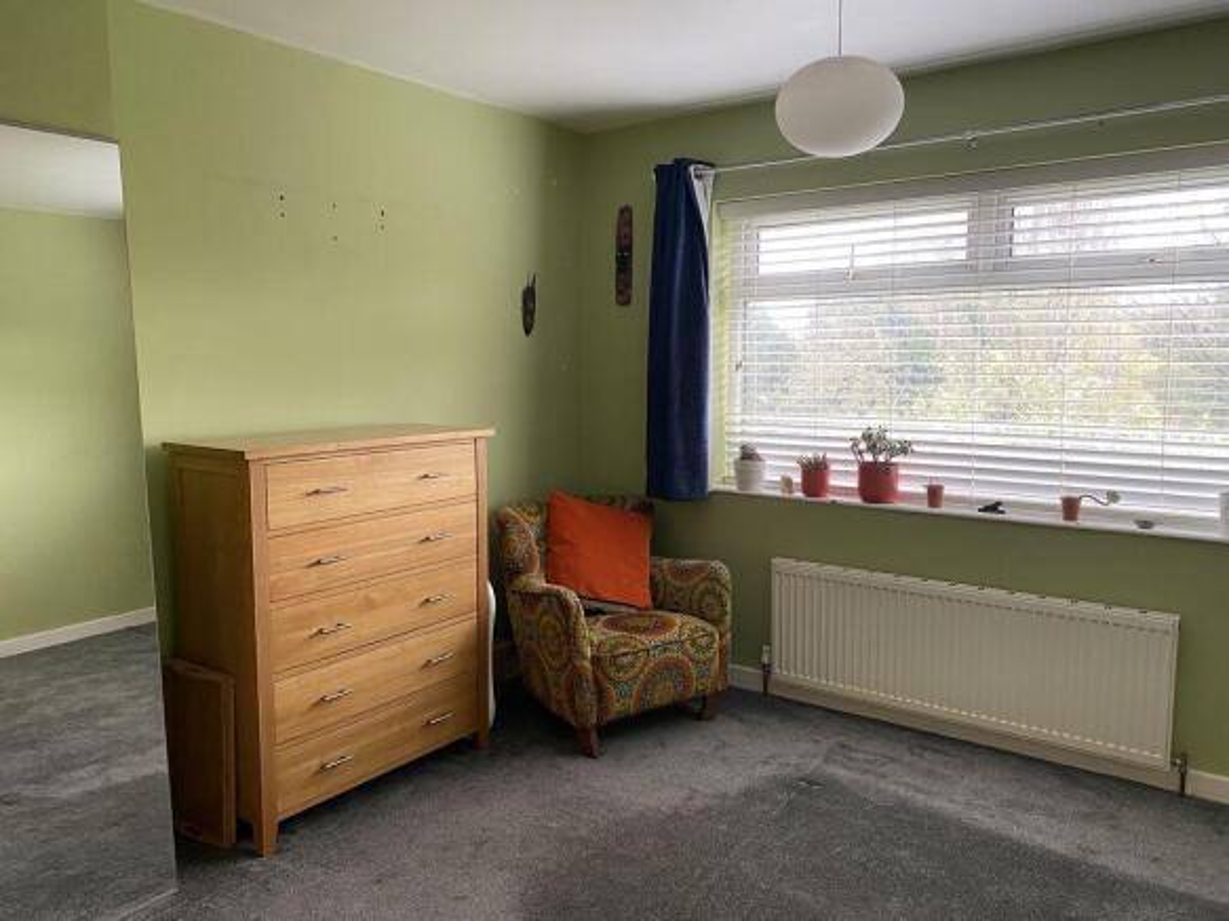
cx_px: 614
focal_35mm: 26
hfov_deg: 67.3
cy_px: 460
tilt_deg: -6.2
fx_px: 923
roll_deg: -0.1
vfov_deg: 53.0
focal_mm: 4.25
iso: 80
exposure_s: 1/50
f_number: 1.8
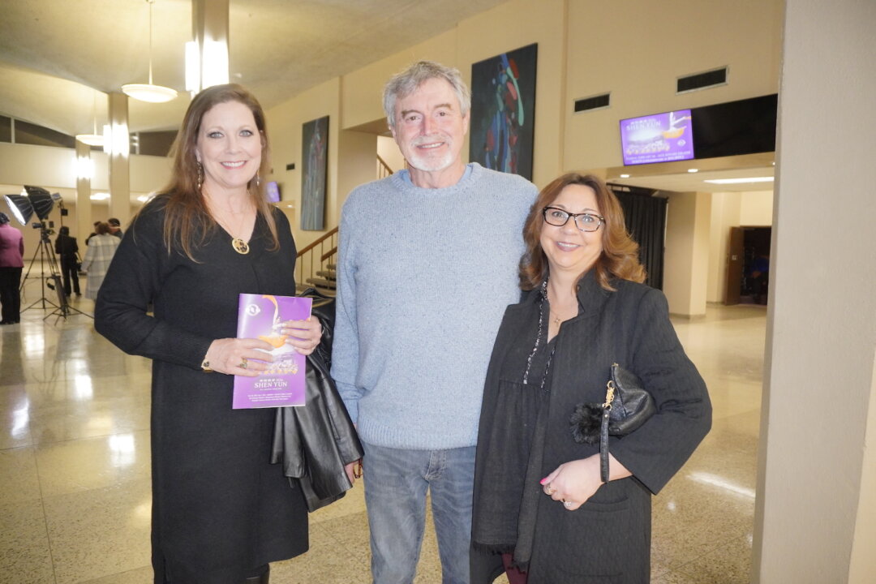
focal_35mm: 26
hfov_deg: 70.4
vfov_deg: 50.4
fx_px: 620
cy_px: 292
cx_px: 438
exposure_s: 1/80
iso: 2500
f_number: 4
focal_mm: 17
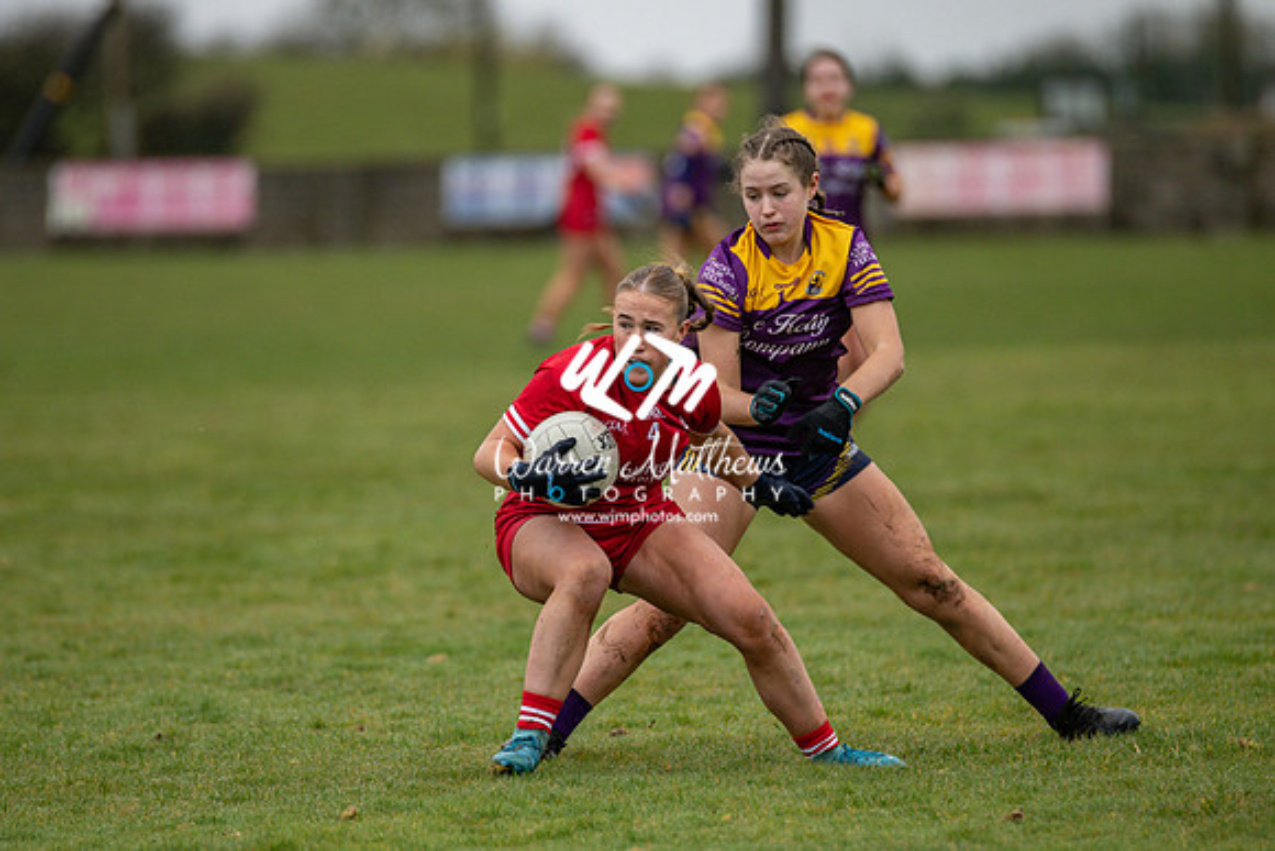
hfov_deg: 5.5
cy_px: 459
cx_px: 572
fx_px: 13286
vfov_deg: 3.7
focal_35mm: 375
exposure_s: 1/640
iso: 800
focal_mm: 300
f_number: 2.8
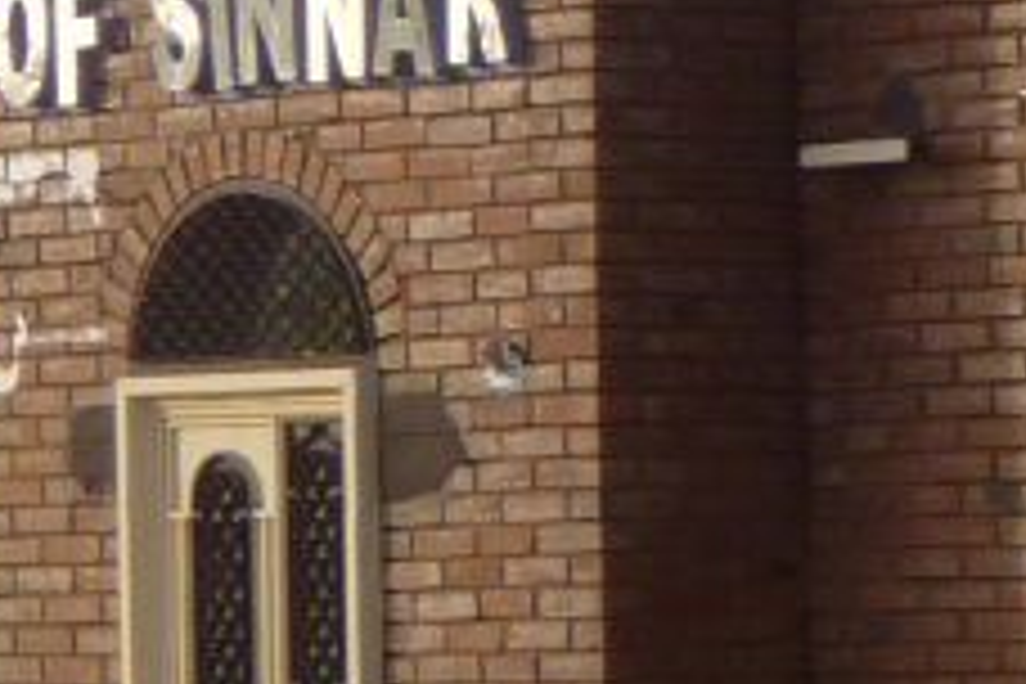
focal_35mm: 256
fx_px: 7295
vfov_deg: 5.4
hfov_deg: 7.3
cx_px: 2884
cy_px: 198
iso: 80
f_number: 4.5
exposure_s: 1/250
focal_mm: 6.3
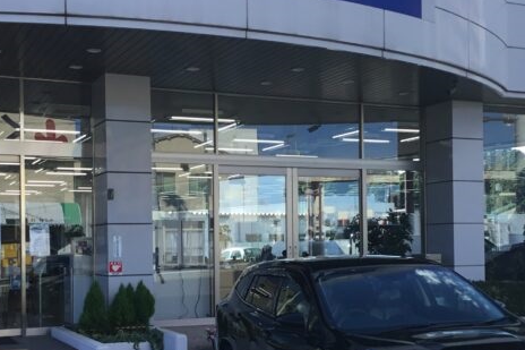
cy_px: 232
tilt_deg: +0.5
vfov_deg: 23.3
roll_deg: +1.5
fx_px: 845
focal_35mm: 58
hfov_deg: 34.5
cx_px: 292
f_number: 2.4
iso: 25
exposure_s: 1/500
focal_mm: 3.3
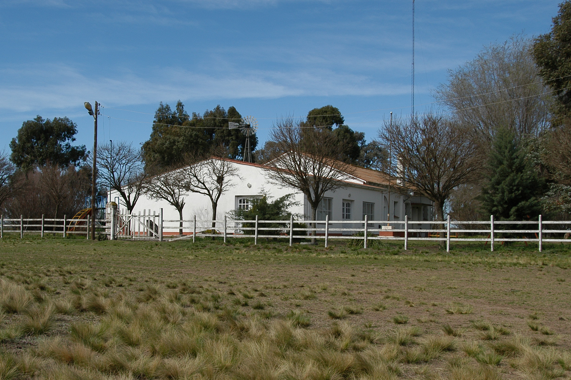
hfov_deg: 44.5
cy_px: 203
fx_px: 697
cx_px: 264
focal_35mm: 44
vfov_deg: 30.4
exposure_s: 1/350
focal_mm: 24
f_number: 10
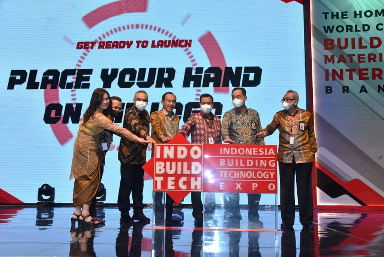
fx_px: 406
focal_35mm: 38
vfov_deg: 35.1
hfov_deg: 50.7
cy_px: 128
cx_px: 192
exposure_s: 1/160
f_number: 8
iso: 4000
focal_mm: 38
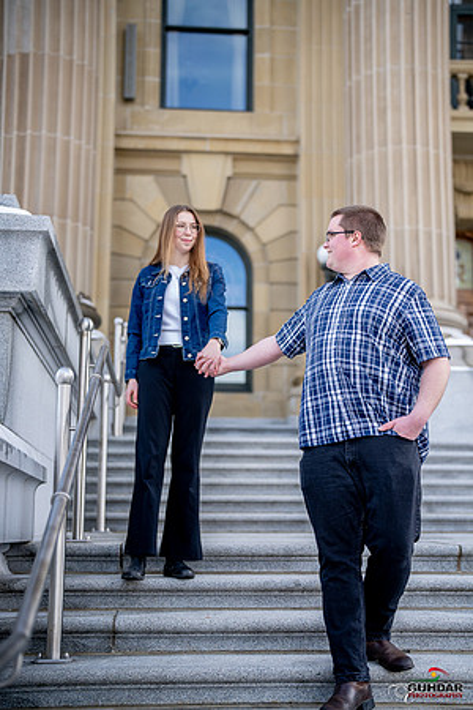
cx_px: 236
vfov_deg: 39.6
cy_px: 355
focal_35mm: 50
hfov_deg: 27.0
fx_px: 985
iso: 1250
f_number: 1.8
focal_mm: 50
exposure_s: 1/6400
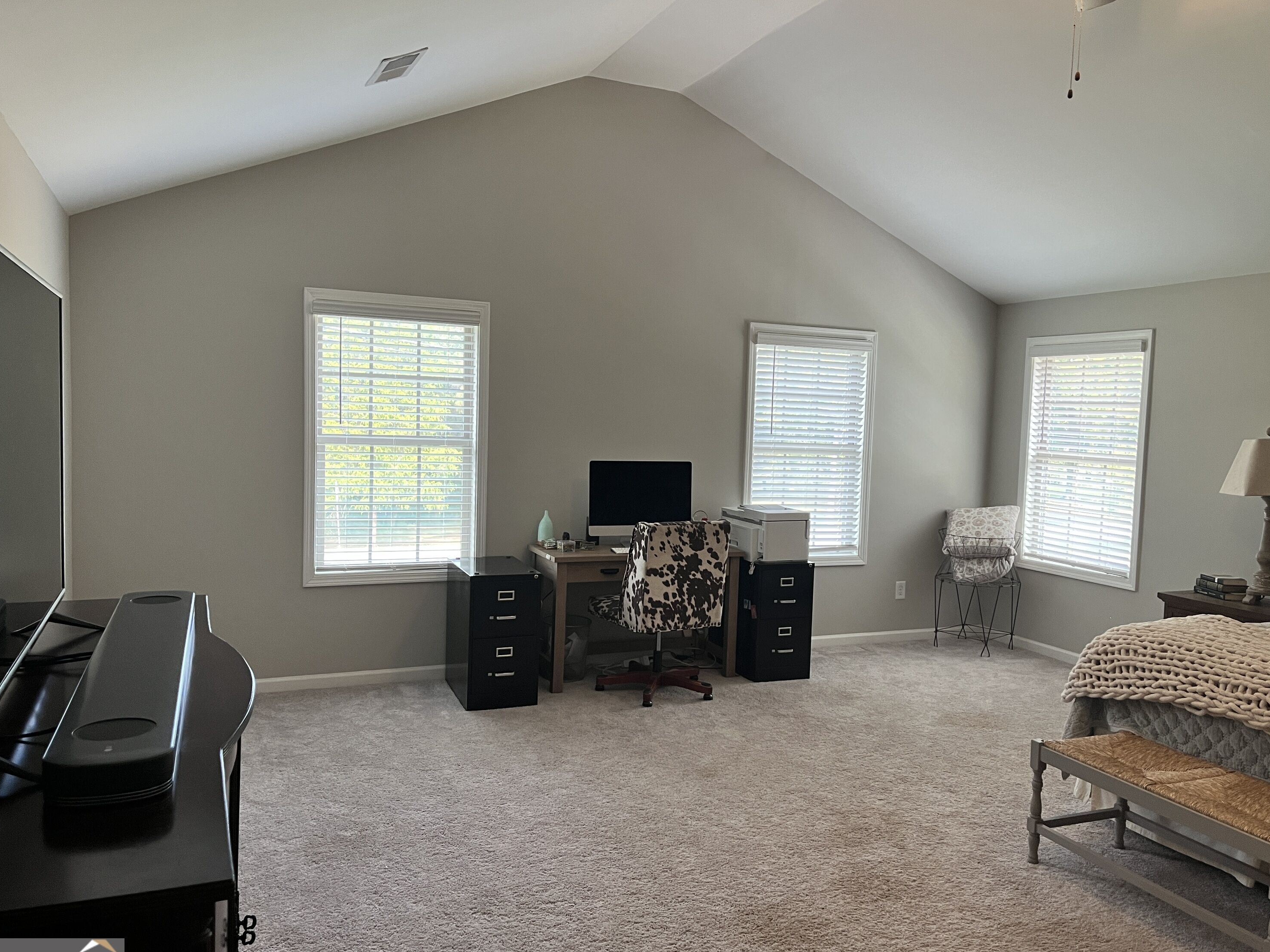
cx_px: 636
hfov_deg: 65.3
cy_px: 493
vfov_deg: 51.3
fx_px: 991
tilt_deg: -4.7
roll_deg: -1.9
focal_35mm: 27
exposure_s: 1/60
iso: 100
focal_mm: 5.1
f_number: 1.6
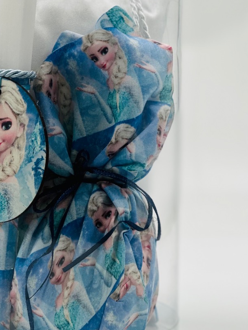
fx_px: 1280
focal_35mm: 134
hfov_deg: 11.0
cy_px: 143
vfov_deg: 14.7
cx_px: 52
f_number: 2.8
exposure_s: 1/100
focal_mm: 9
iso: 32
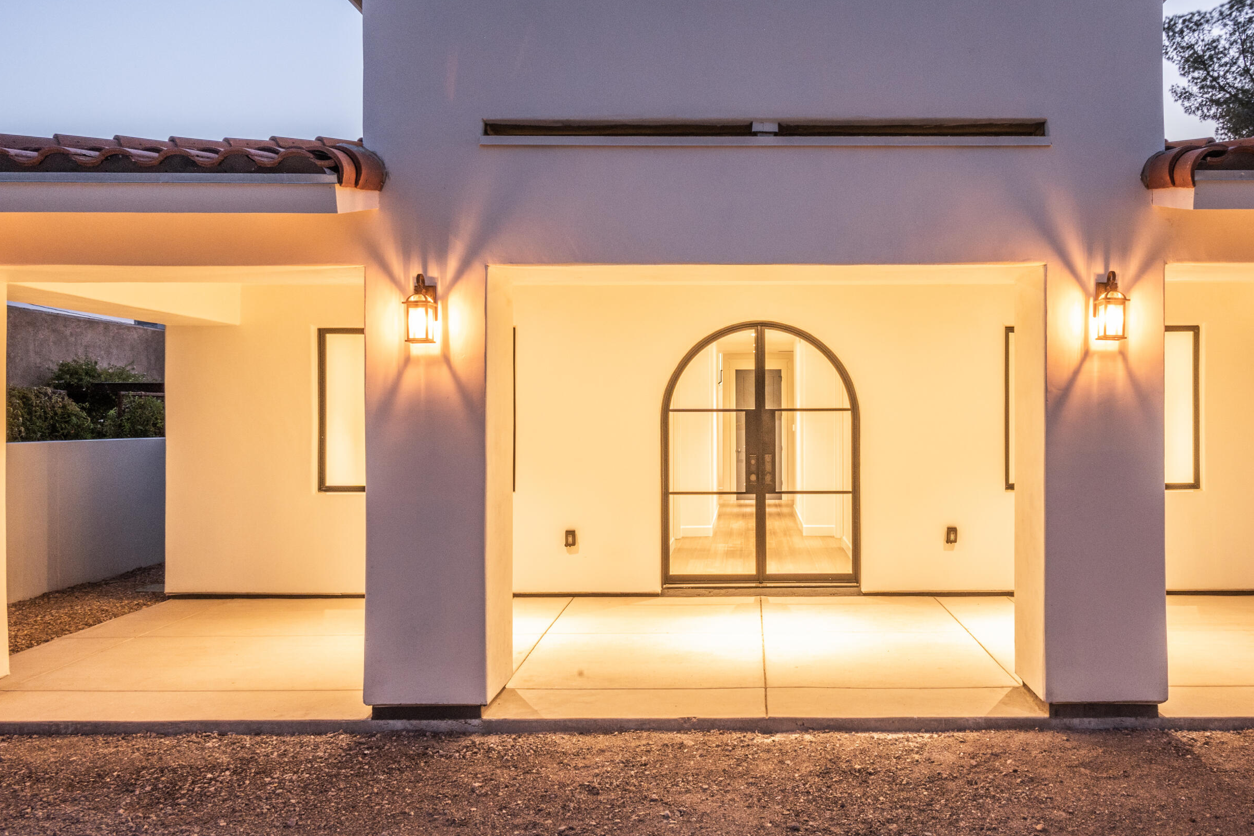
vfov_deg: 42.3
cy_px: 420
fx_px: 1080
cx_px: 763
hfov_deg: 59.7
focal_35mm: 31
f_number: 16
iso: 1250
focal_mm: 25
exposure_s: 1.6
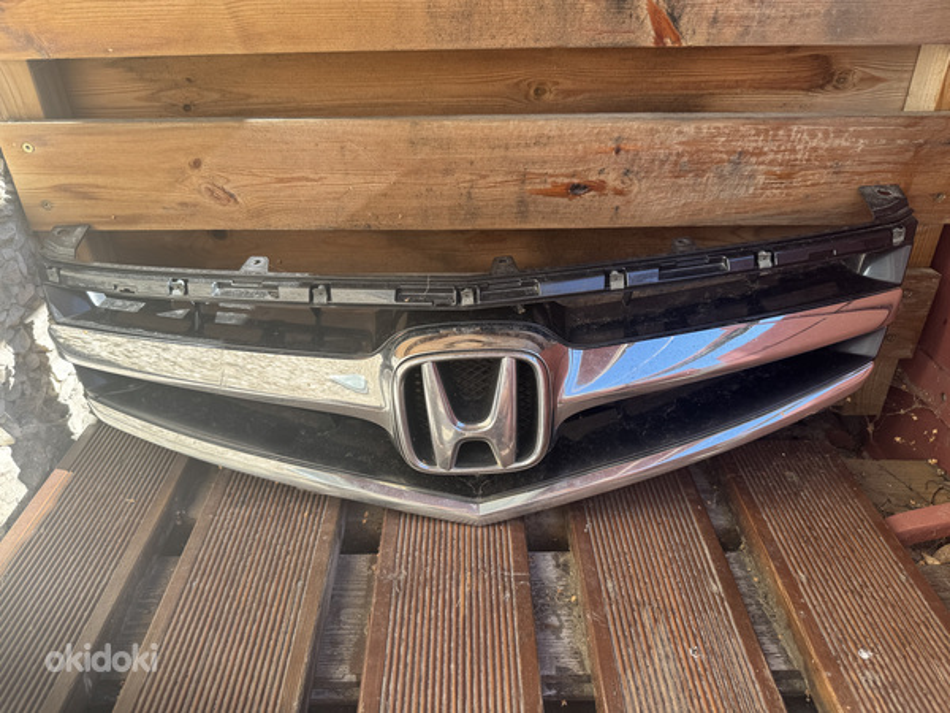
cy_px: 356
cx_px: 475
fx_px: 659
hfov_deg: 71.6
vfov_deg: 56.8
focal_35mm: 24
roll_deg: +1.5
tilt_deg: -32.0
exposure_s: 1/477
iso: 80
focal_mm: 6.76
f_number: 1.78
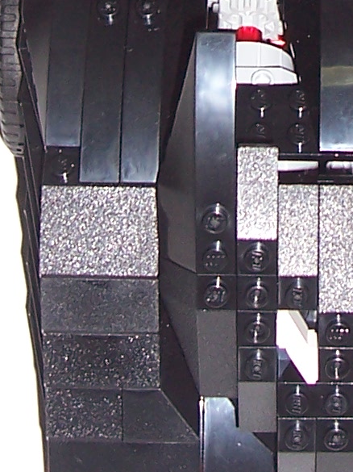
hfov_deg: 11.0
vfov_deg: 13.9
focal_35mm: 134
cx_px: 297
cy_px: -219
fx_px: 1824
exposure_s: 1/60
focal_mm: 5.6
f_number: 2.7
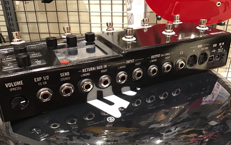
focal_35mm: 33
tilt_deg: -27.0
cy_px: 79
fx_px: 208
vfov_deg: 38.3
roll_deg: -0.2
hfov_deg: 58.1
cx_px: 116
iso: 200
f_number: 2.4
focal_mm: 3.3
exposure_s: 1/24
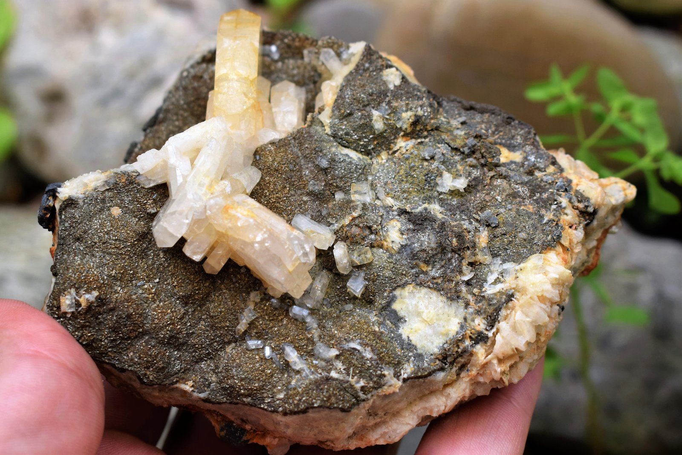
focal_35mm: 60
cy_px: 228
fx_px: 1137
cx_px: 341
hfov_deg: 33.4
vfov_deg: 22.6
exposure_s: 1/250
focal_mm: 40
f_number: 8
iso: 360
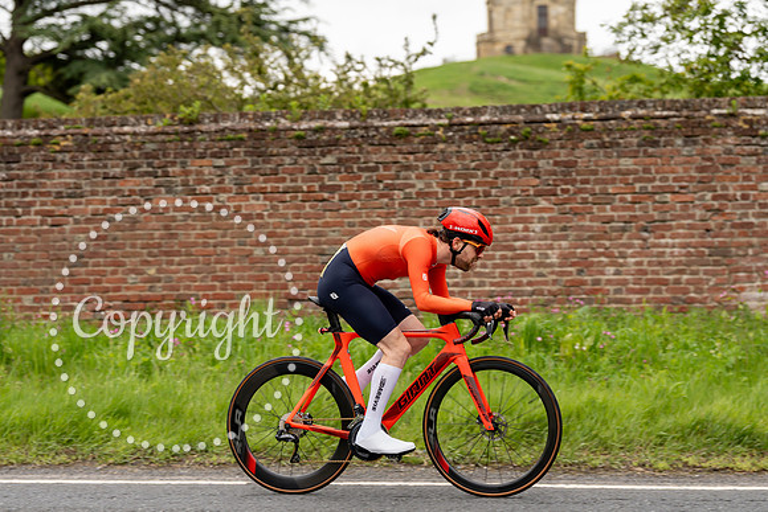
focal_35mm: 100
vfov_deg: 13.7
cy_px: 256
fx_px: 2134
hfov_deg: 20.4
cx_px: 384
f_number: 3.5
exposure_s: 1/1000
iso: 320
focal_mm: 100
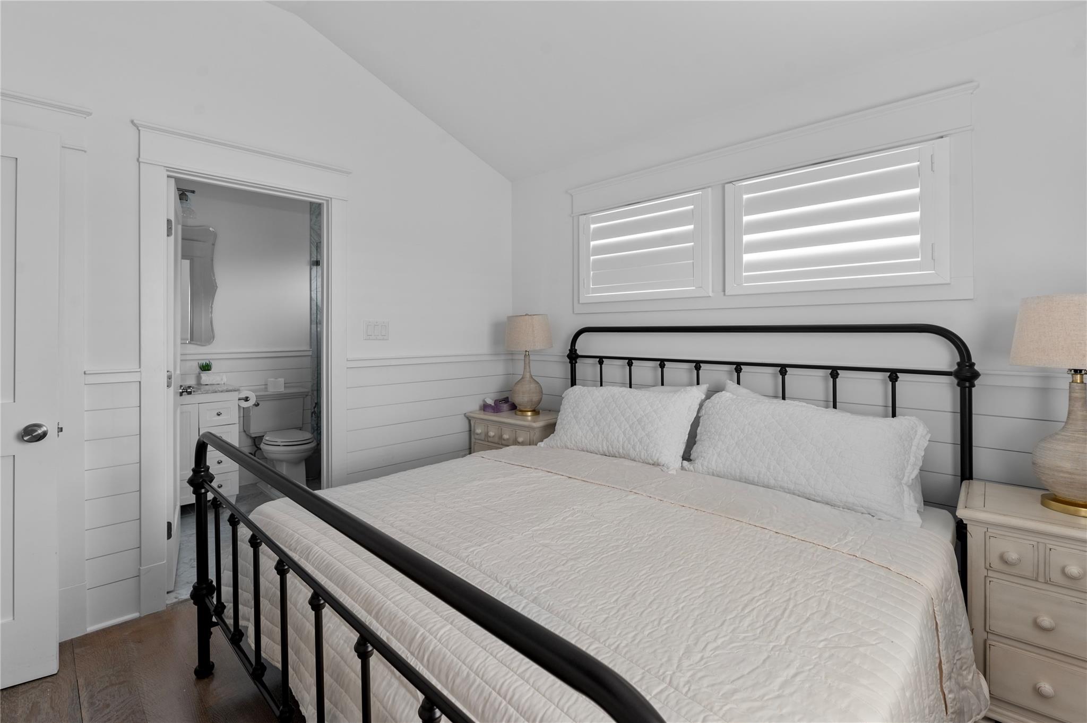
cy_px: 362
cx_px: 544
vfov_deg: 73.7
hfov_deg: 96.8
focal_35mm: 16
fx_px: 483
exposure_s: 1/20
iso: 320
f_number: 7.1
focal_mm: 16
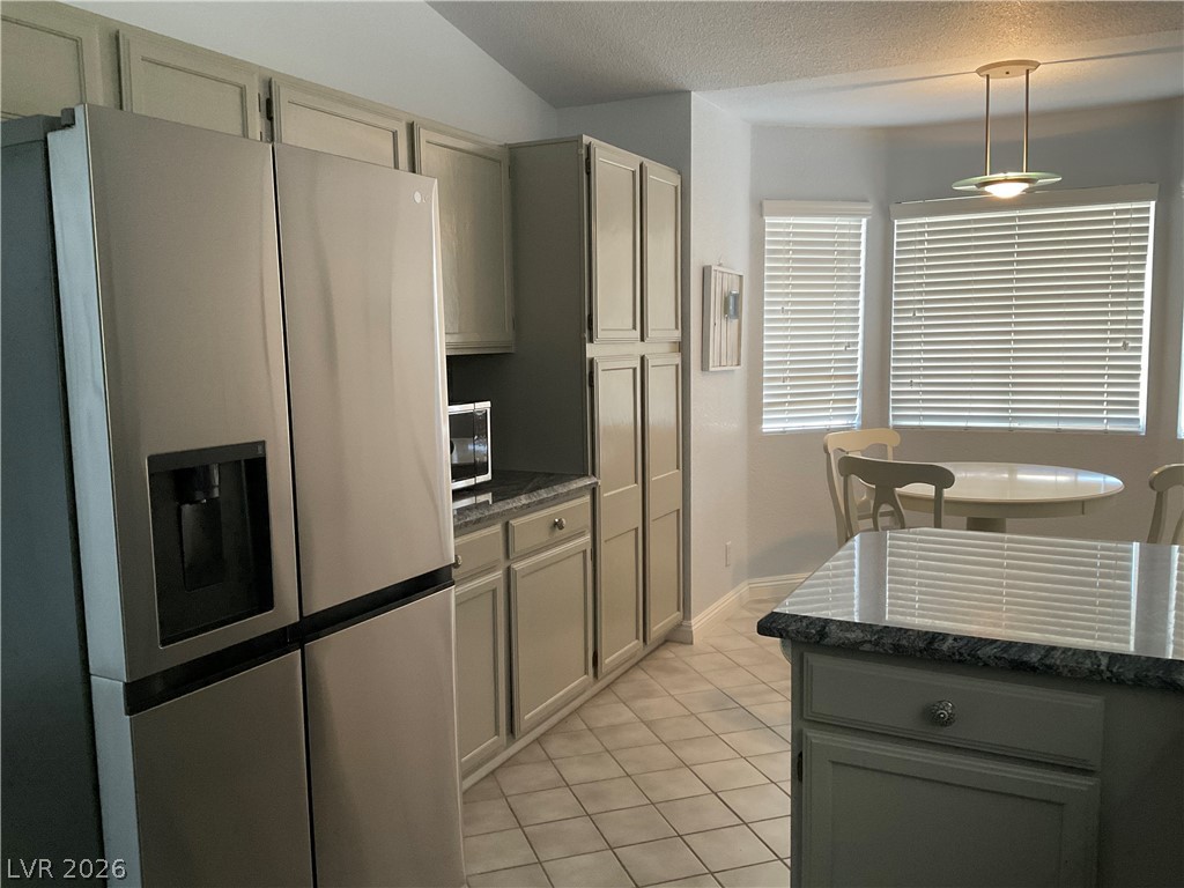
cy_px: 444
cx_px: 592
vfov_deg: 48.2
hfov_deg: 61.7
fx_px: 992
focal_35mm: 29
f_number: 1.8
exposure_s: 1/60
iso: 125
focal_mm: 3
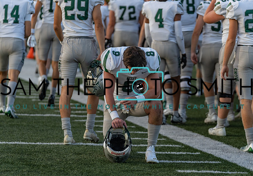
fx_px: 1593
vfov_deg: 6.3
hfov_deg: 9.1
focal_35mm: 224
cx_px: 135
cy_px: 100
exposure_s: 1/1000
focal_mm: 184
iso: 500
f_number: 3.5
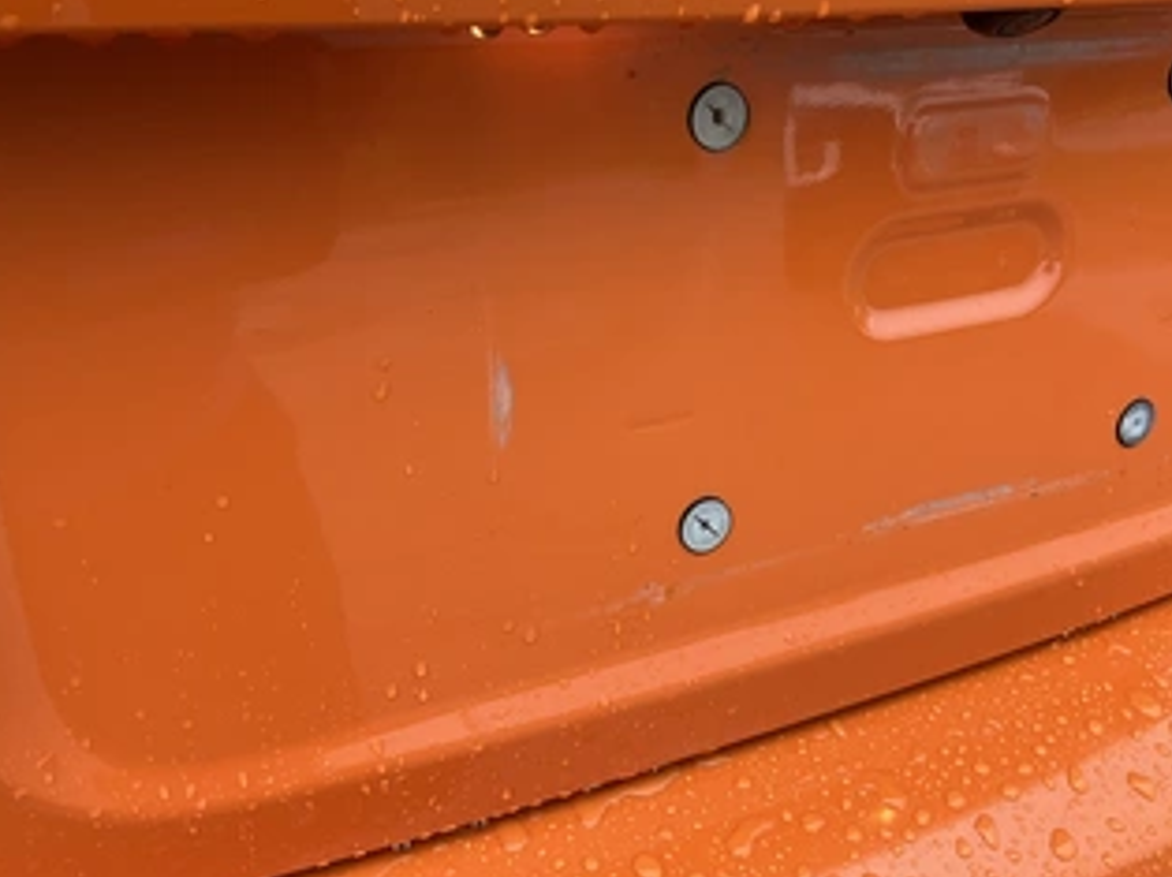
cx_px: 635
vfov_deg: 38.5
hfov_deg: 50.1
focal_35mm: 37
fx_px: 1252
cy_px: 373
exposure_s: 1/122
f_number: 1.8
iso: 20
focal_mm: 3
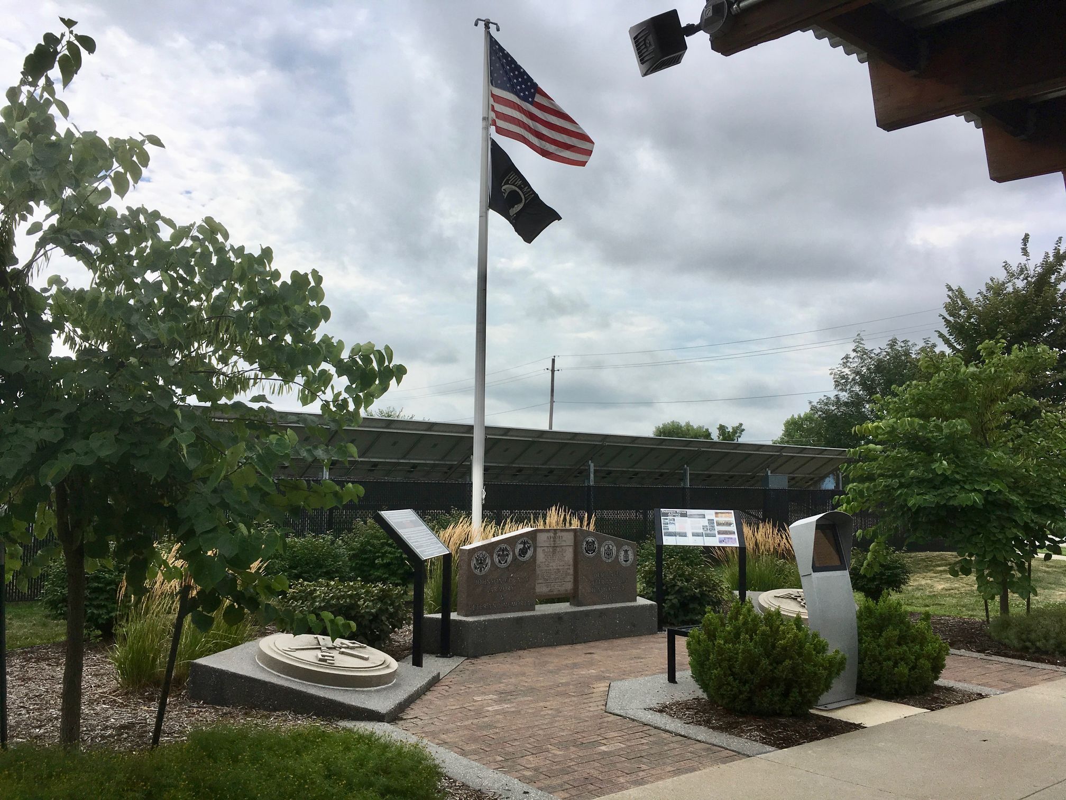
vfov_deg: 48.2
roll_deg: -1.5
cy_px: 400
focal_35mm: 29
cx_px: 533
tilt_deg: +3.6
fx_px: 893
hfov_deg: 61.7
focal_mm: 4.15
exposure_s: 1/1832
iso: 25
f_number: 2.2
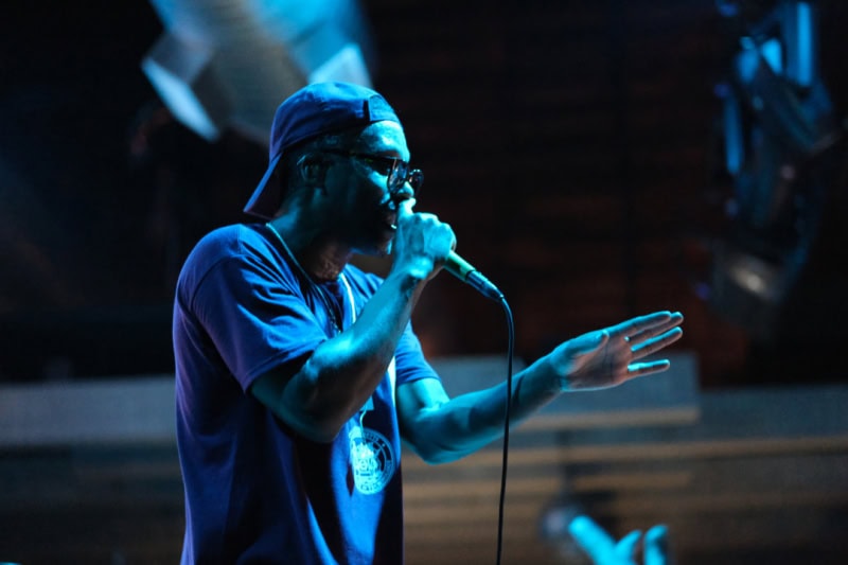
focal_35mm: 84
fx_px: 1978
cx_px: 424
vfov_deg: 16.3
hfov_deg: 24.2
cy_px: 282
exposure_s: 1/150
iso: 8000
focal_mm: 56
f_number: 1.4
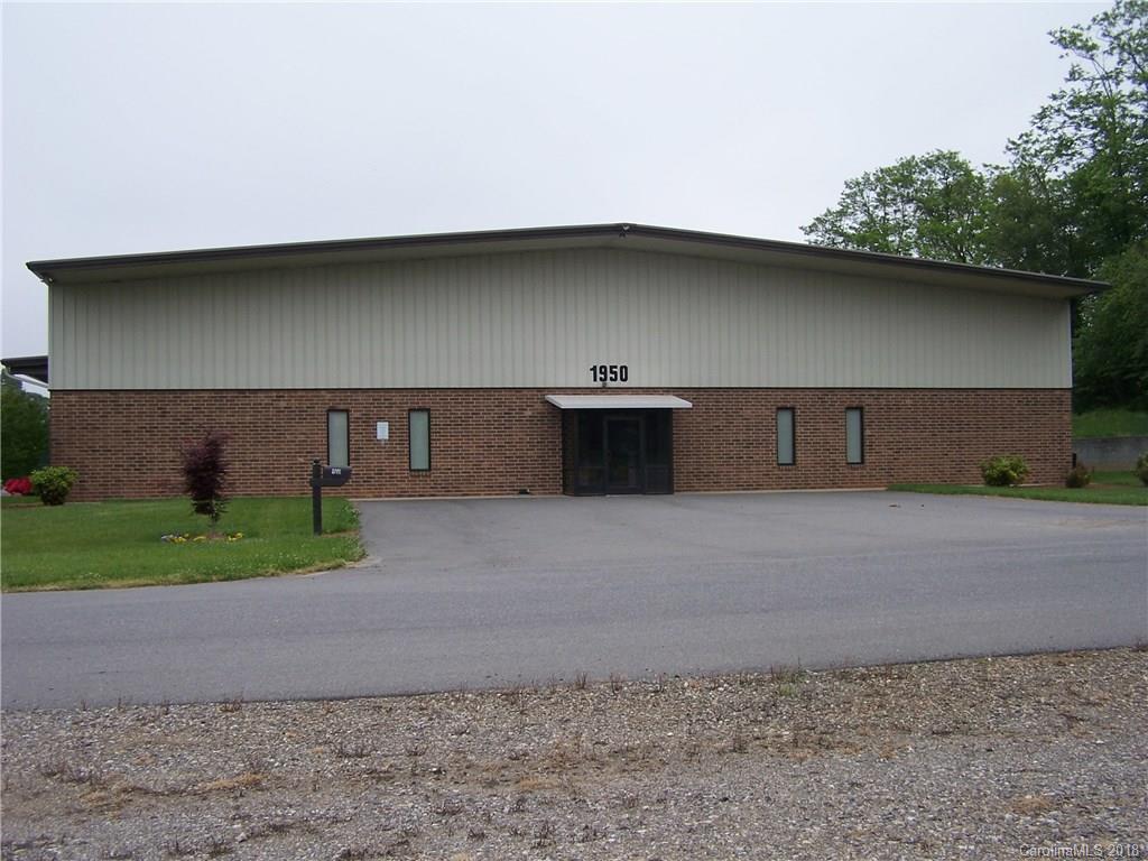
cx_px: 574
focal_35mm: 38
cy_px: 430
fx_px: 1260
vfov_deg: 37.7
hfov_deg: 49.0
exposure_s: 1/640
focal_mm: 6.3
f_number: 2.8
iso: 80
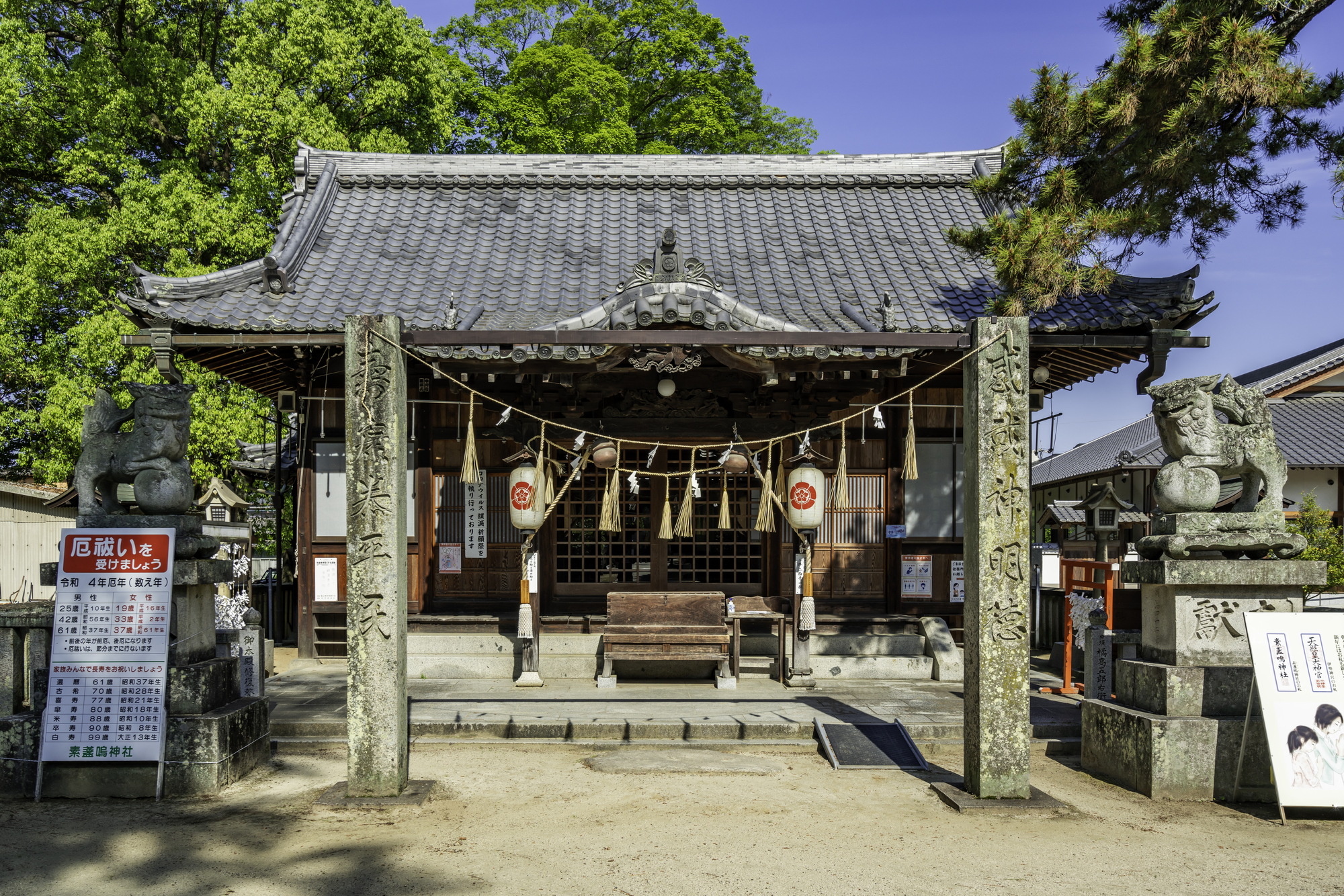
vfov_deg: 45.0
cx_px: 672
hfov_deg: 63.7
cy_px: 448
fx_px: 1083
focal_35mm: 29
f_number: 8
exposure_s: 1/400
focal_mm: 29
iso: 160
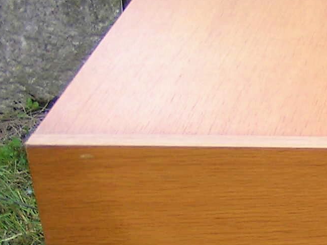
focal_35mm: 120
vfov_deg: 12.2
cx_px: 462
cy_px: 231
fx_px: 1133
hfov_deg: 15.4
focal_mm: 5.8
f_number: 2.8
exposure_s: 1/125
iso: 50
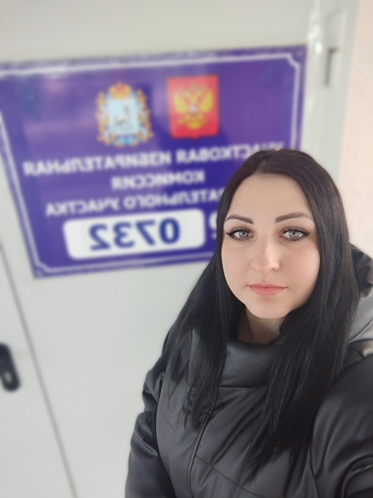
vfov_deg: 71.6
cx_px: 186
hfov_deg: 56.8
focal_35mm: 24
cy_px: 249
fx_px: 345
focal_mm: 3.25
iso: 152
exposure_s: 1/100
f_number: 2.45
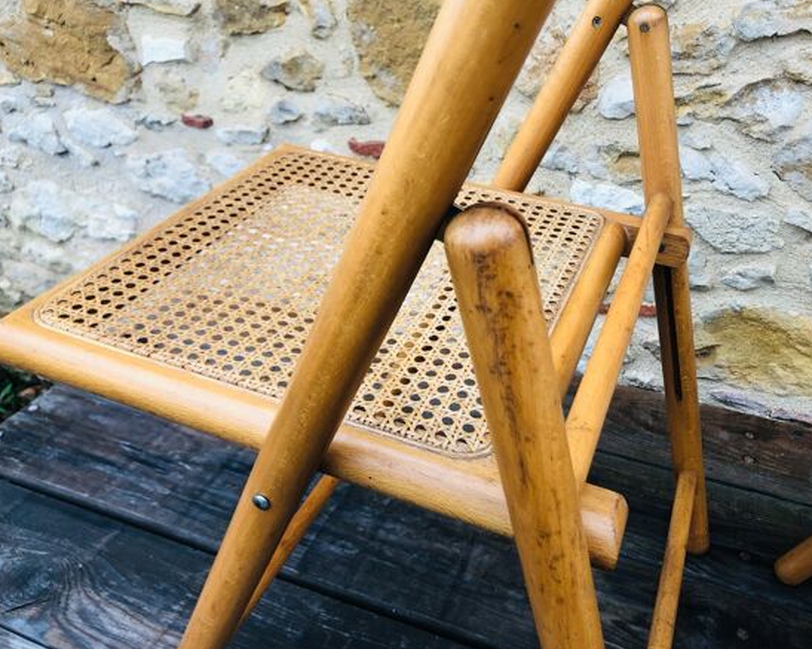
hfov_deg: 58.7
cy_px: 324
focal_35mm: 30
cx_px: 433
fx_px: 721
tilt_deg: -30.5
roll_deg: -0.2
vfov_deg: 48.5
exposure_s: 1/120
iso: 32
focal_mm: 3.99
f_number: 1.8
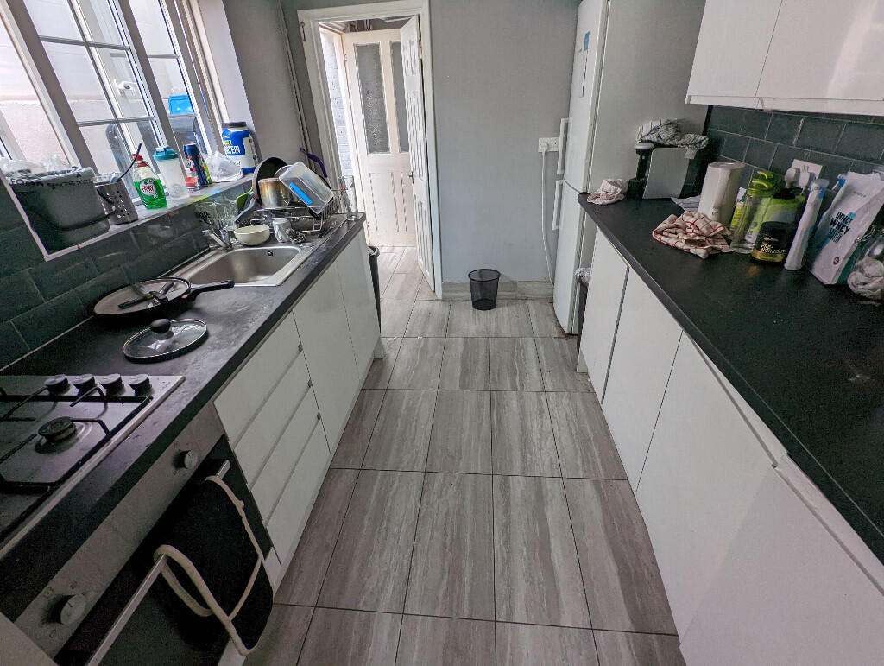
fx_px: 409
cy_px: 333
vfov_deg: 78.2
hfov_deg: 94.4
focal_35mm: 16
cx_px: 442
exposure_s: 1/42.1
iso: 89
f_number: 2.2
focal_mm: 2.35
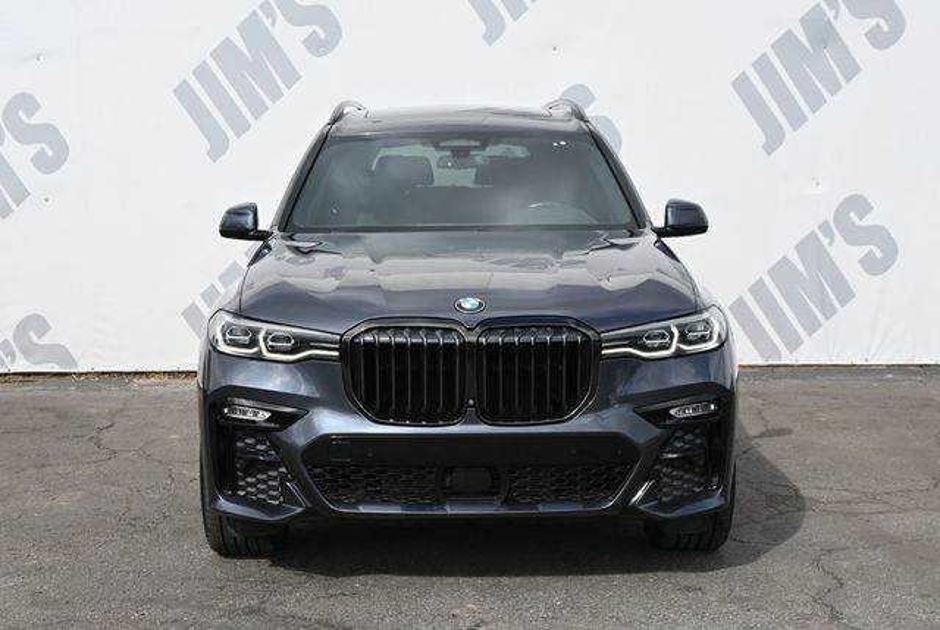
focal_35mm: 49
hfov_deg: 40.5
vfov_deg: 27.8
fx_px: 1275
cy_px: 315
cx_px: 470
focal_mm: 32.5
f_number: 6.3
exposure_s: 1/320
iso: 100
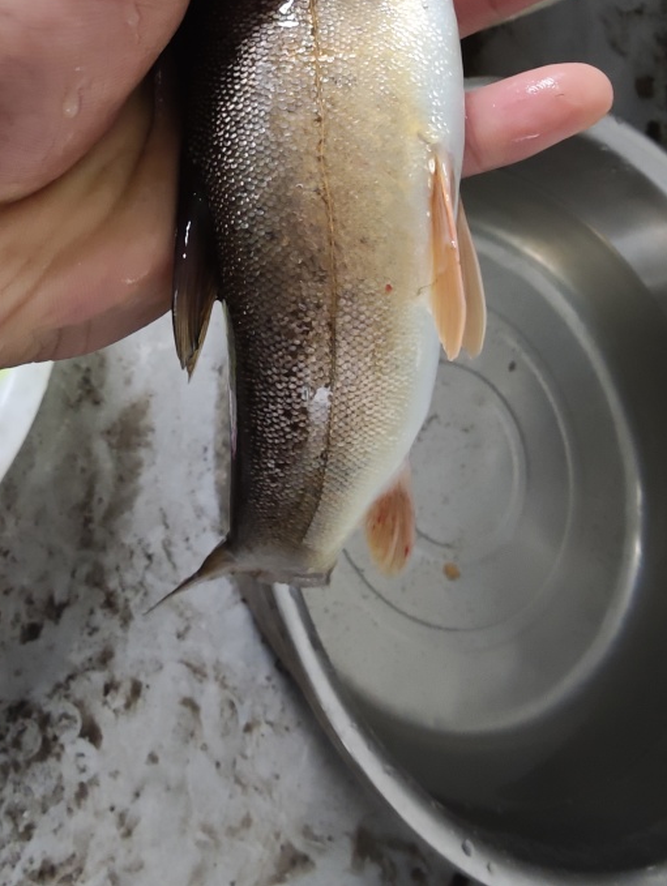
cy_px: 196
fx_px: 923
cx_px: 292
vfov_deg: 48.8
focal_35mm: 36
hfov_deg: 39.7
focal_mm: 2.16
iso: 1250
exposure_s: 1/25.8
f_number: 2.2
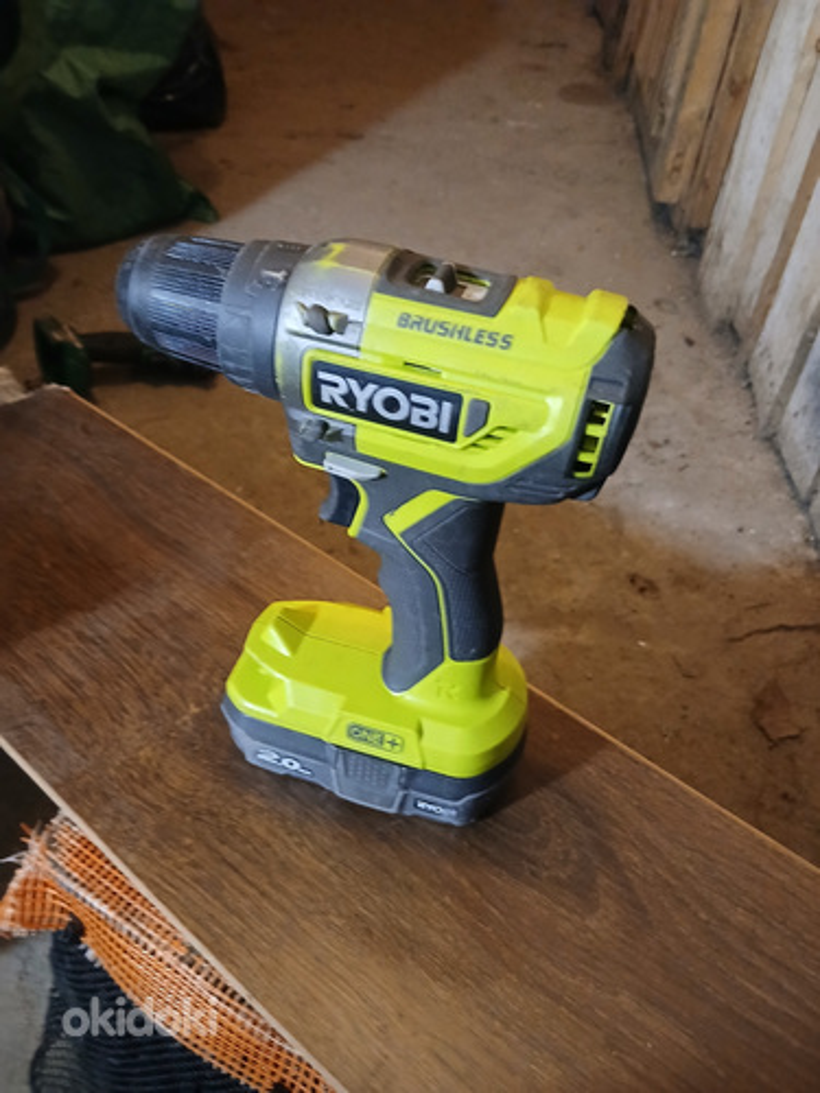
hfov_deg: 53.1
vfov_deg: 67.3
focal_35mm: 26
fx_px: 821
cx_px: 410
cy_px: 546
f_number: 1.8
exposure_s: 1/20
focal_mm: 3.98
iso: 640
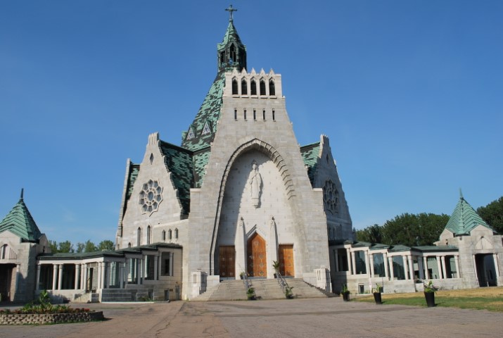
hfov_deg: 61.8
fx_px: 420
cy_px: 169
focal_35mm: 30
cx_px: 252
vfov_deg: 43.8
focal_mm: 20
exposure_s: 1/320
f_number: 9
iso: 100
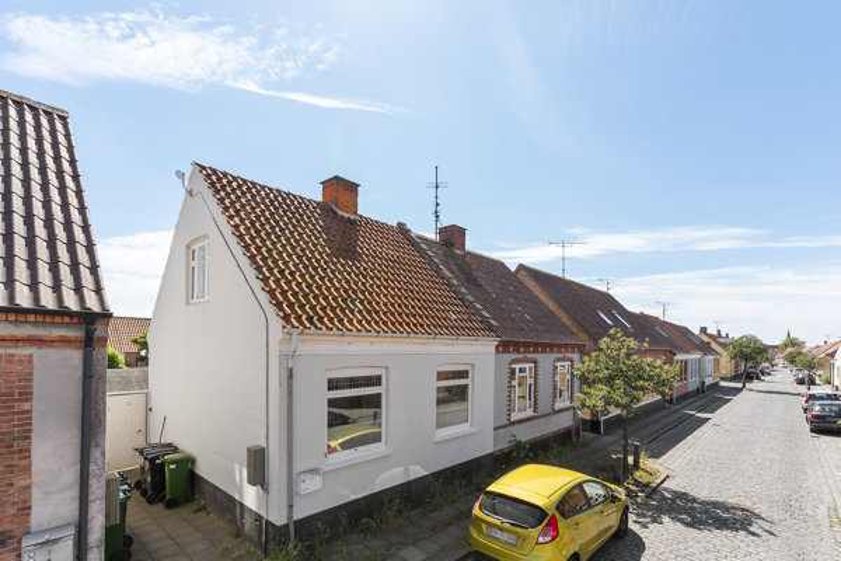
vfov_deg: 77.3
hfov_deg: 100.4
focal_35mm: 15
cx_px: 420
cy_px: 280
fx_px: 350
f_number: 8
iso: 200
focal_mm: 10
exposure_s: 1/250
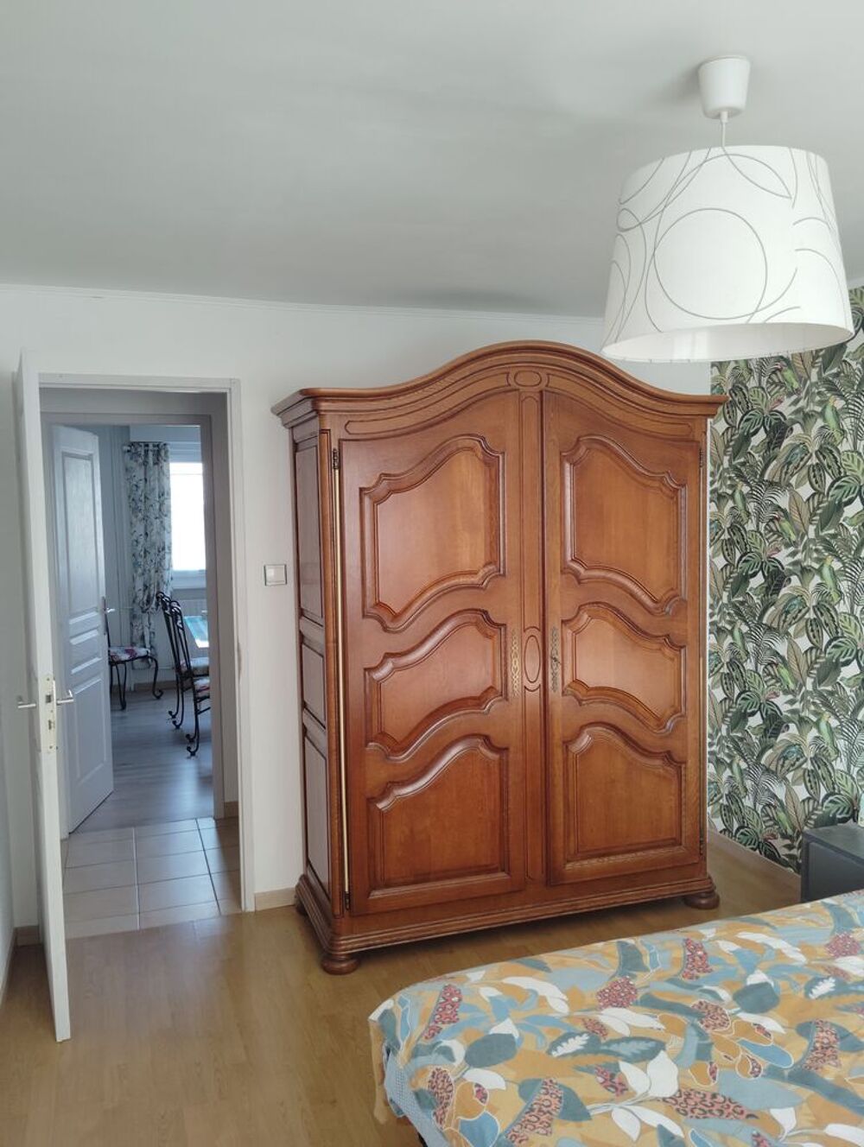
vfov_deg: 63.4
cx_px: 432
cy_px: 574
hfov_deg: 49.9
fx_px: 929
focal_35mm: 28
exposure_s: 1/100
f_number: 1.8
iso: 380
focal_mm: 4.22
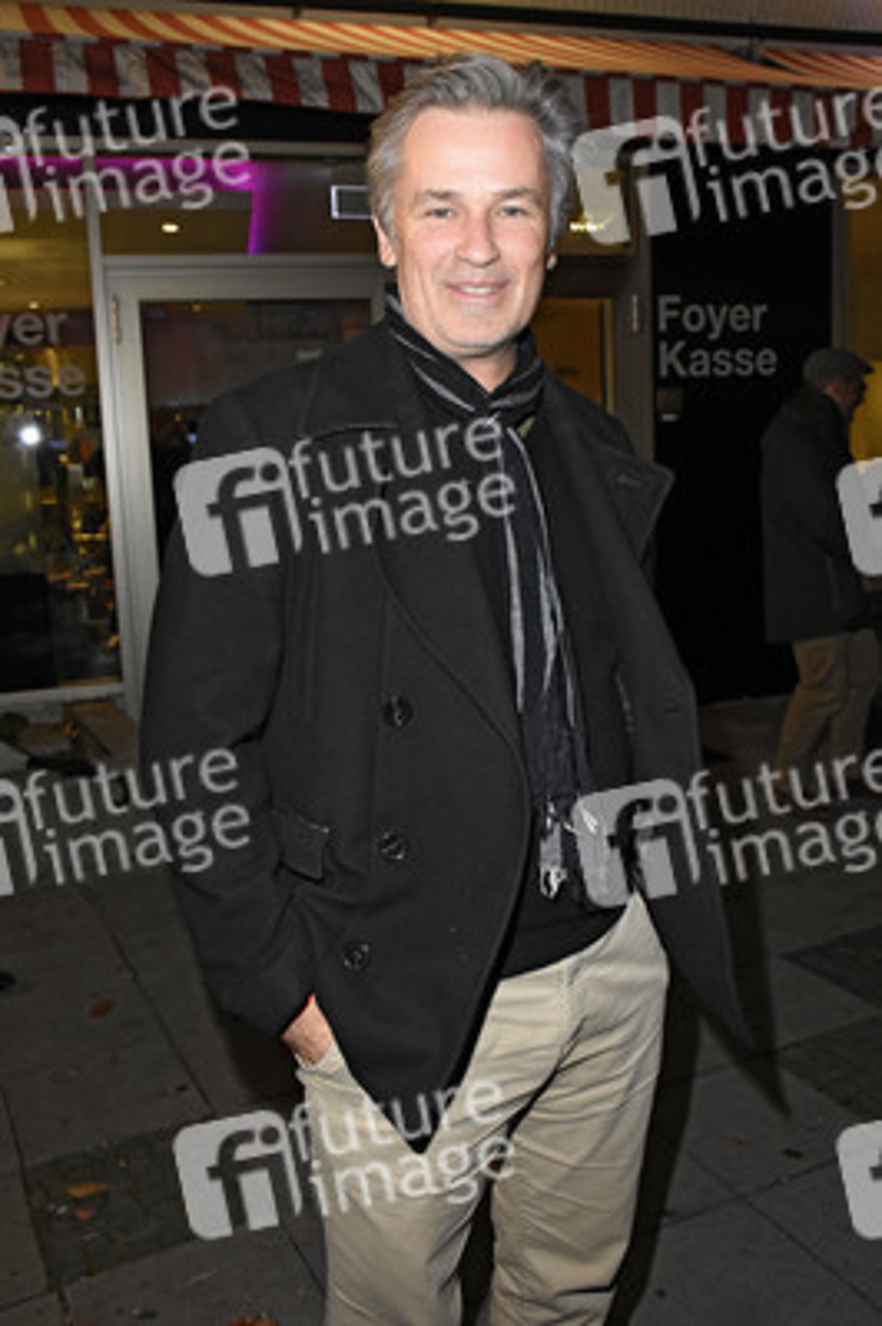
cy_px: 663
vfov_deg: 57.3
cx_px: 441
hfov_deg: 39.9
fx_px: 1215
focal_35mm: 33
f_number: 6.3
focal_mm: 22
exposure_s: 1/60
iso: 3200
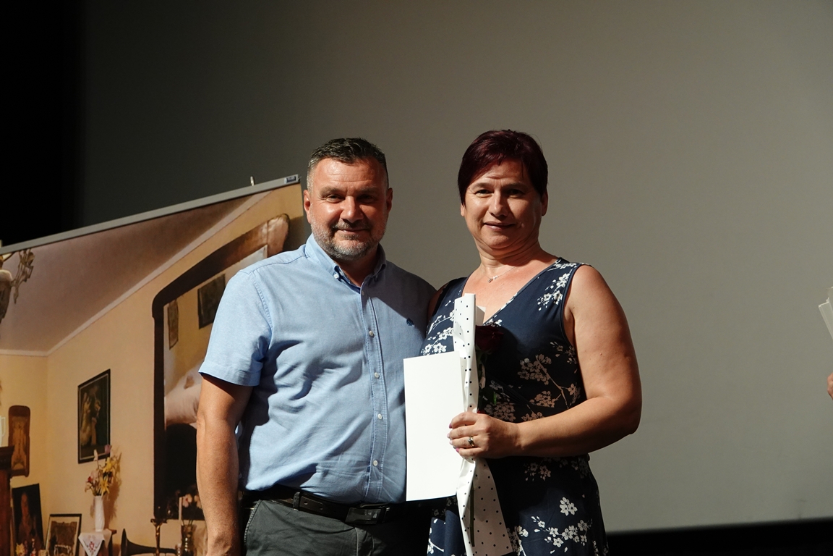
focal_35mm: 131
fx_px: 3031
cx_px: 416
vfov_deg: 10.5
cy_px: 278
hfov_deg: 15.6
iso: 800
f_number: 4
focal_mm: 47.94
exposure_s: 1/60
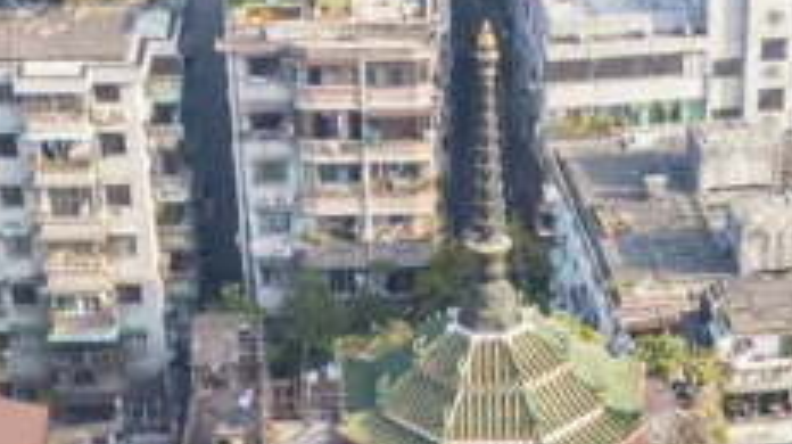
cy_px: 1018
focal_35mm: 125
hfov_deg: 17.2
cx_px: 483
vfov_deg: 8.9
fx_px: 2623
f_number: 2.2
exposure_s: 1/380
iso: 100
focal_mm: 4.73
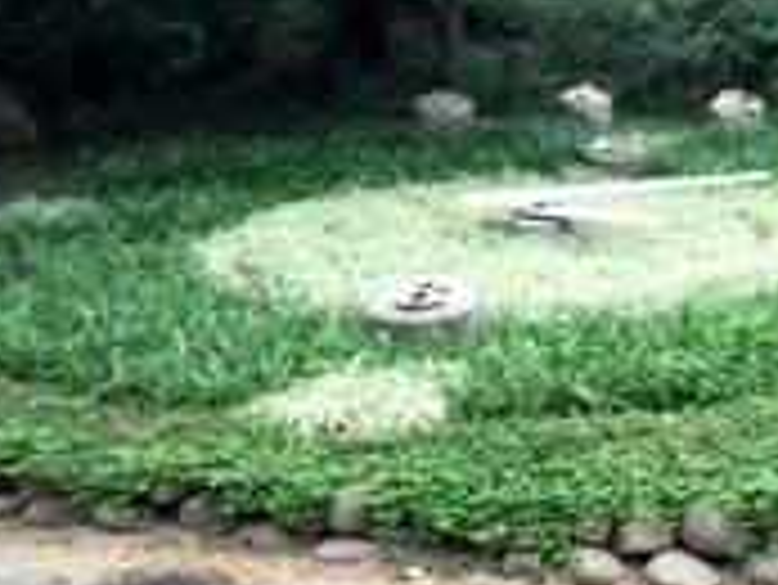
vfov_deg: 21.9
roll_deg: -0.4
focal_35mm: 67
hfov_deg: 27.7
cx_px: 720
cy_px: 230
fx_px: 1507
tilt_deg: +4.6
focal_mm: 4.15
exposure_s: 1/60
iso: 32
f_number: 2.2
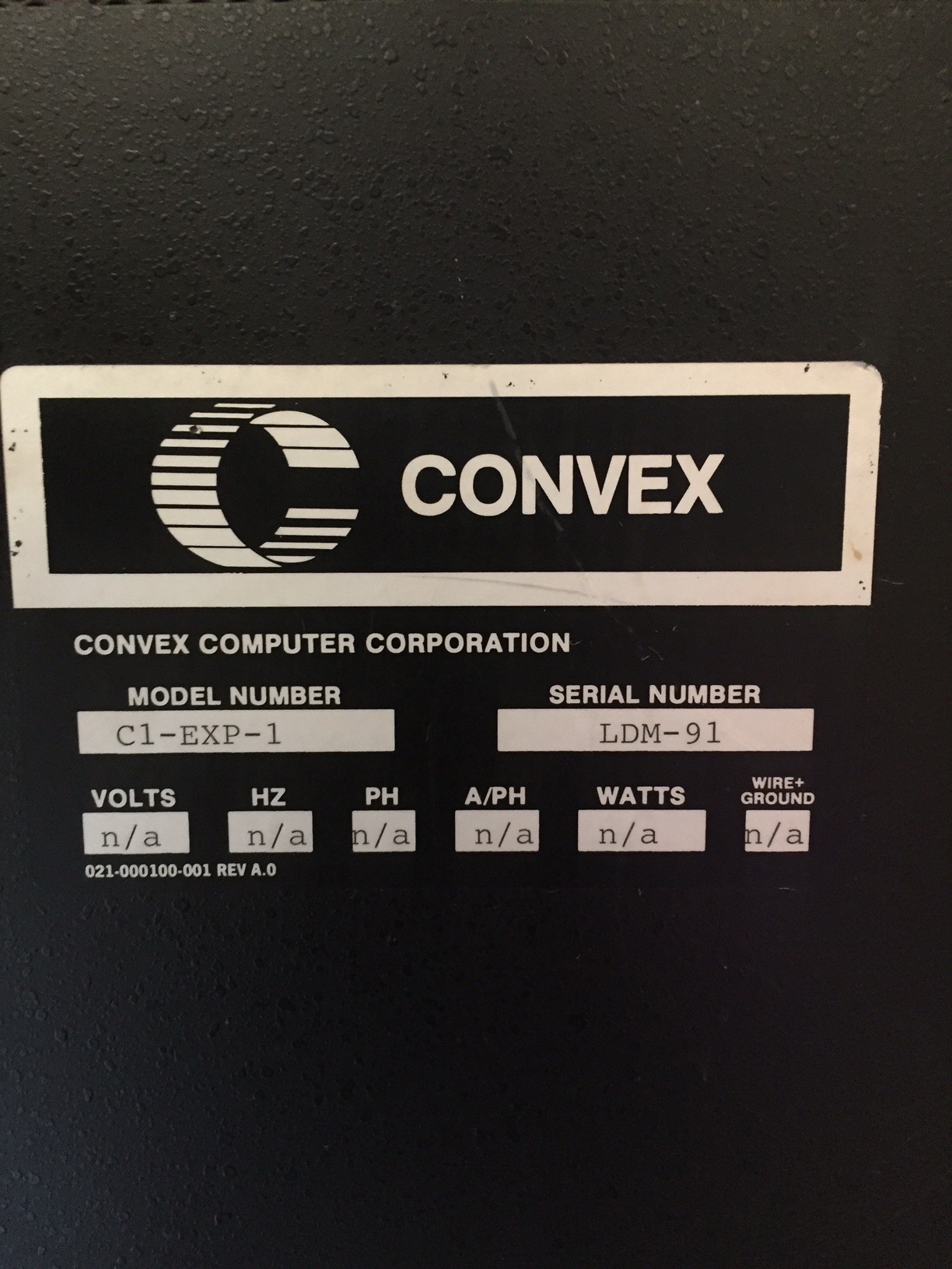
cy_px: 634
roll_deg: +1.3
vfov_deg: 61.7
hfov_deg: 48.2
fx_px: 1063
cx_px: 476
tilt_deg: -9.0
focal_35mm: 29
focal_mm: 4.15
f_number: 2.2
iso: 500
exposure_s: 1/15
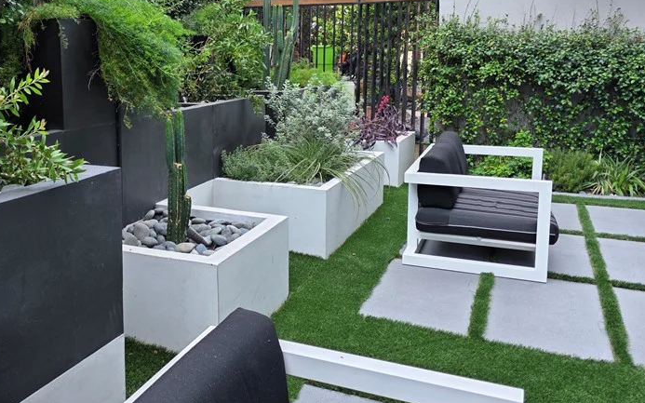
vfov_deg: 35.0
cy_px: 137
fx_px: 633
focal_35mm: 36
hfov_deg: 52.2
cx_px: 181
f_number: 1.7
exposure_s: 1/180
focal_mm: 6.3
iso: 40
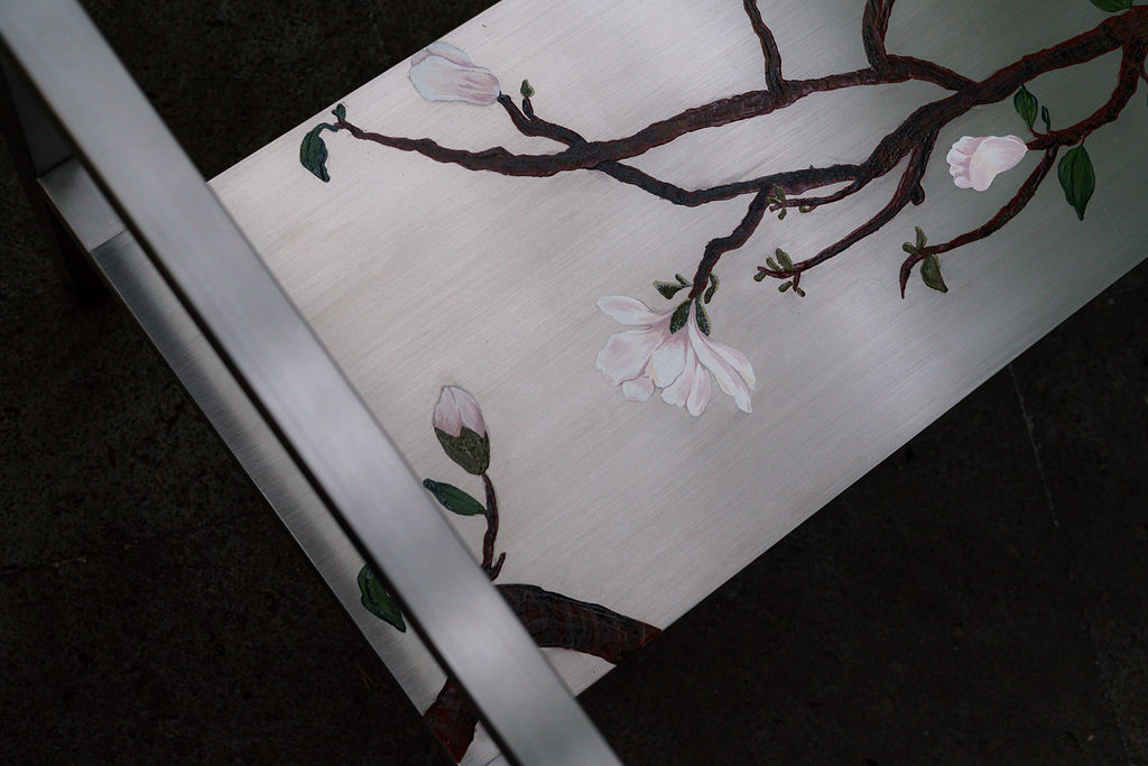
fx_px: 1595
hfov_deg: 39.6
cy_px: 383
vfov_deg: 27.0
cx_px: 574
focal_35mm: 50
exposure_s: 1/200
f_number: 5.6
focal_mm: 50
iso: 1600
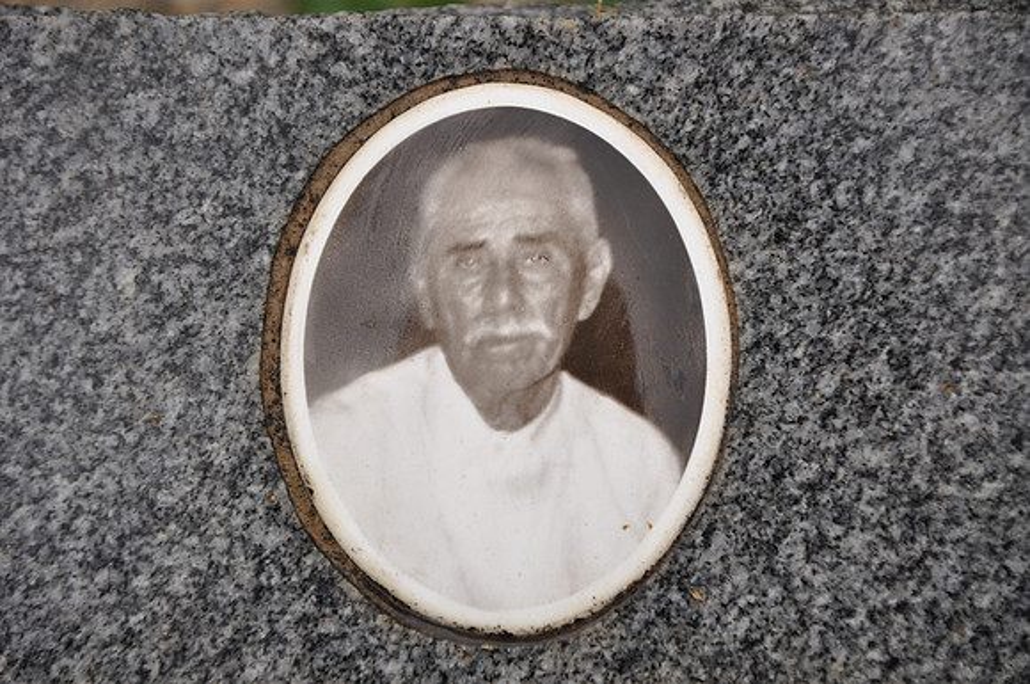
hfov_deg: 13.1
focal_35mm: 158
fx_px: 4500
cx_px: 515
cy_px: 342
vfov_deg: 8.7
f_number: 6.3
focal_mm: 105
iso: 200
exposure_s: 1/160
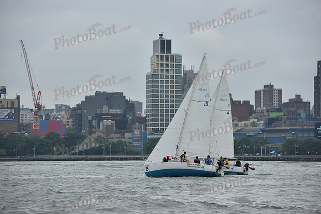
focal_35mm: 200
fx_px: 1784
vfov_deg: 6.9
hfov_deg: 10.3
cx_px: 160
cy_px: 107
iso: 400
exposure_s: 1/800
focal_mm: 200
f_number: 7.1
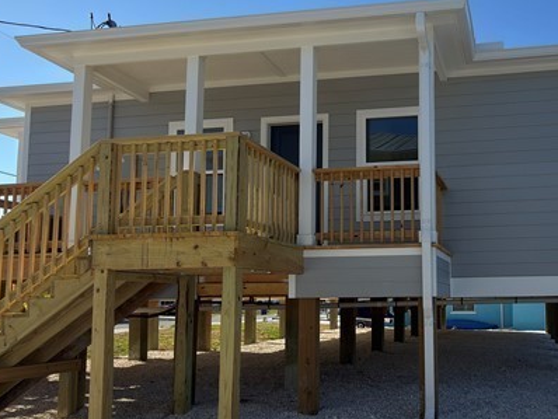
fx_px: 581
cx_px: 428
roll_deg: +0.5
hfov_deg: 49.0
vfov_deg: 39.6
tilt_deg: +5.4
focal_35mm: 36
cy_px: 244
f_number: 2.2
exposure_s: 1/741
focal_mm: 2.22
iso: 16
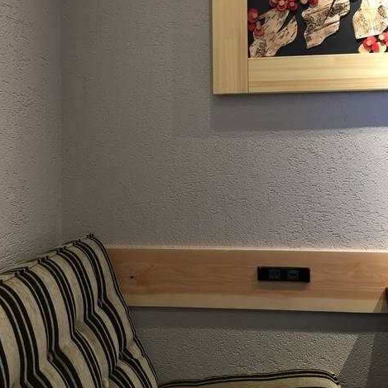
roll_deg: +0.1
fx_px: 444
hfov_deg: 47.2
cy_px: 141
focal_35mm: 35
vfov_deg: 46.7
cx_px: 195
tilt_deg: +1.6
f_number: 2.2
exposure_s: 1/30
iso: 64
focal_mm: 4.15
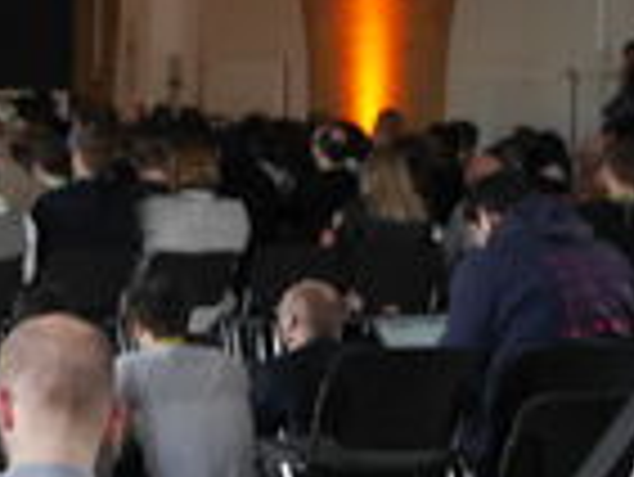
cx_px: -630
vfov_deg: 10.2
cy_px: 88
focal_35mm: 145
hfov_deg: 12.1
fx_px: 2658
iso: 1250
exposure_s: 1/60
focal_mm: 16
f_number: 3.6
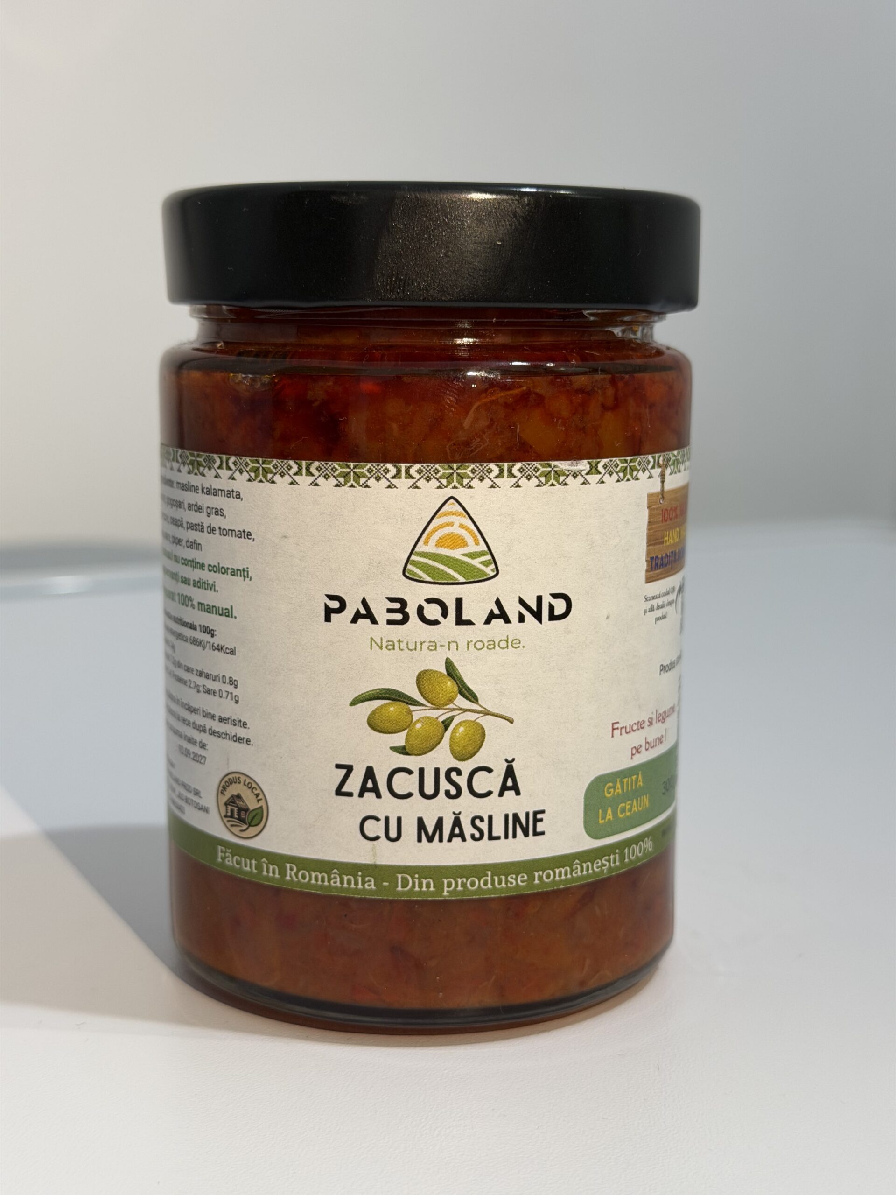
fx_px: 1657
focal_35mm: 48
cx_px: 448
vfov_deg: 39.7
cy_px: 598
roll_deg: +0.1
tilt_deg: -11.5
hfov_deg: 30.3
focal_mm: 6.76
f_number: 1.78
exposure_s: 1/50
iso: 80
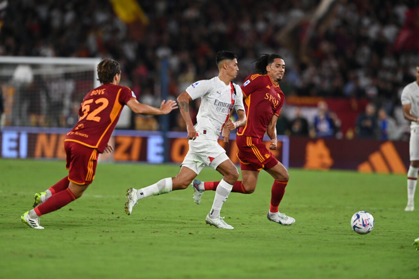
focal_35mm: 400
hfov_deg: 5.2
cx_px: 210
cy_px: 140
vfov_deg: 3.4
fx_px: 4656
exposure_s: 1/2000
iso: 3200
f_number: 3.5
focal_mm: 400
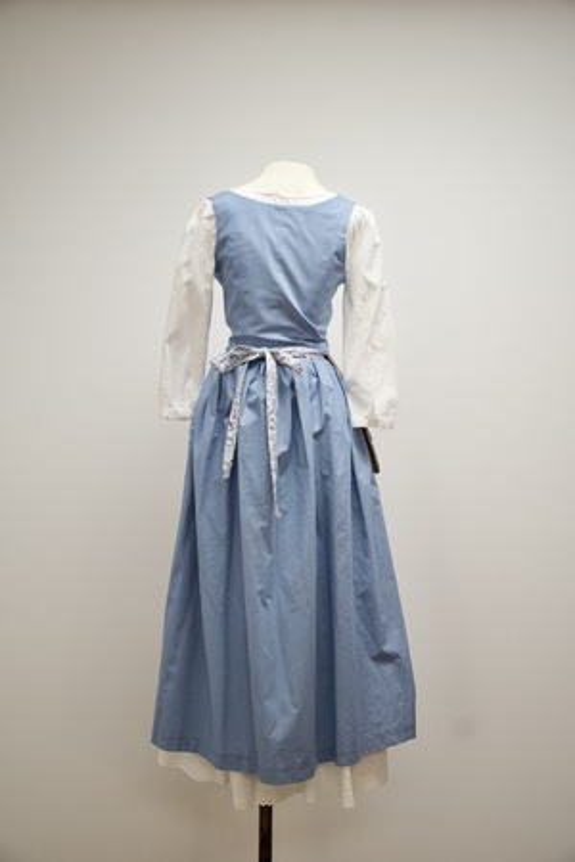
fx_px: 970
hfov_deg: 33.0
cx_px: 288
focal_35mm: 40
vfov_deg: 47.9
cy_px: 431
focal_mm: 27
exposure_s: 1/250
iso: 1600
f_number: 4
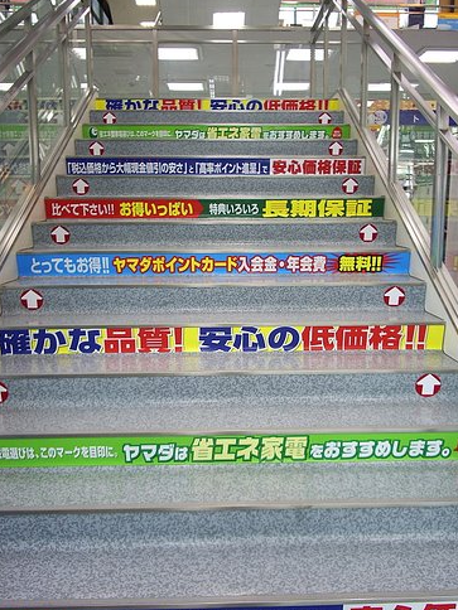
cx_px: 238
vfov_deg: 50.1
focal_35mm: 37
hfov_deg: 38.7
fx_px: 653
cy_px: 316
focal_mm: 5.8
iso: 80
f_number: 2.6
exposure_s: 1/60
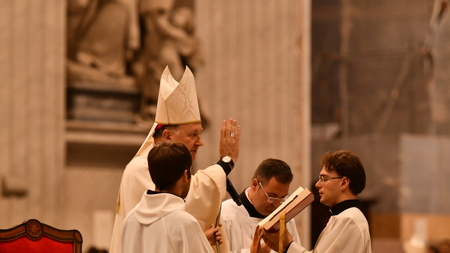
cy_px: 133
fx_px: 2828
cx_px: 225
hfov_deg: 9.1
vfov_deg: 5.1
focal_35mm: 237
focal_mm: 150
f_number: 2.8
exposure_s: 1/100
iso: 1250
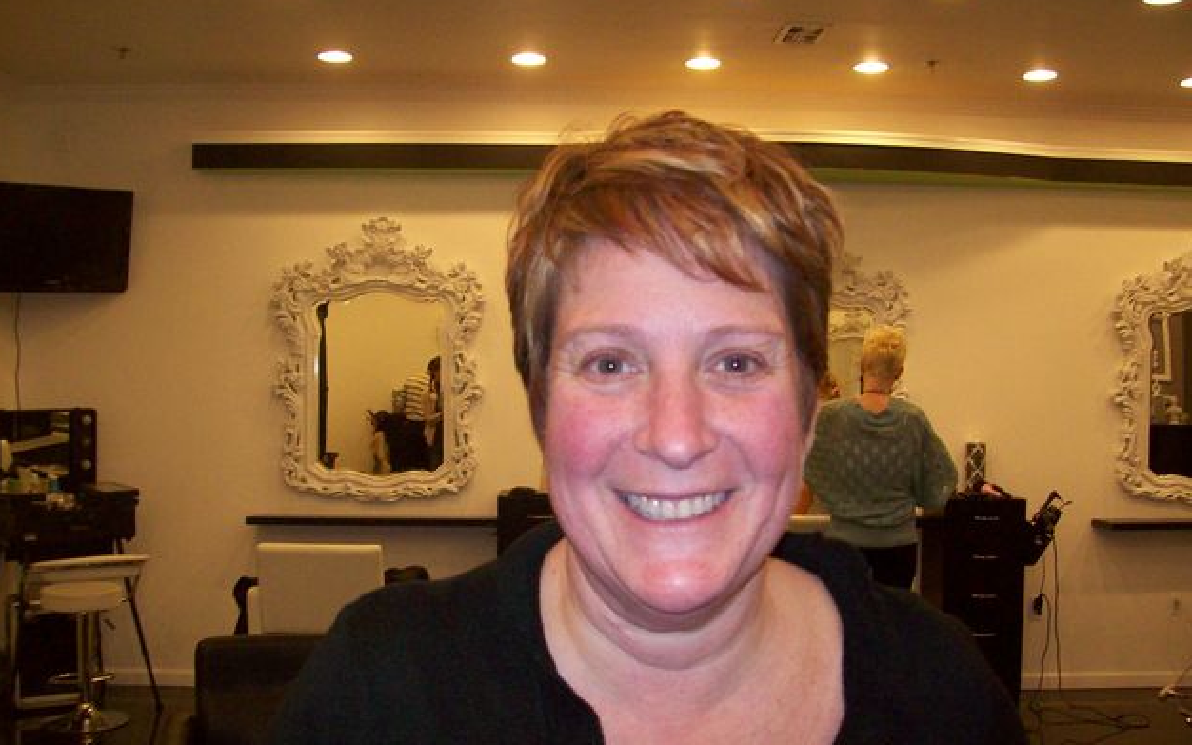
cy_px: 410
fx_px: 1267
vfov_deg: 32.7
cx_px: 588
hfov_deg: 50.4
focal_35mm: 39
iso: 200
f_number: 2.7
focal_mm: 6
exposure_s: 1/64
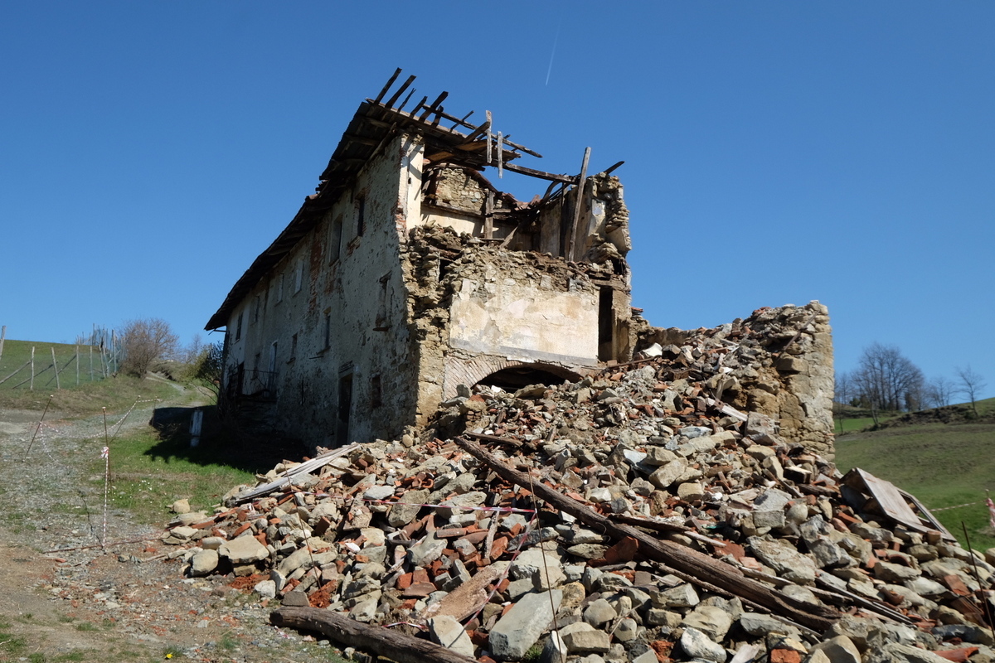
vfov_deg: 49.6
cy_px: 332
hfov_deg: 69.4
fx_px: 719
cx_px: 498
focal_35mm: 26
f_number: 7.1
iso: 200
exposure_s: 1/420
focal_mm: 17.4
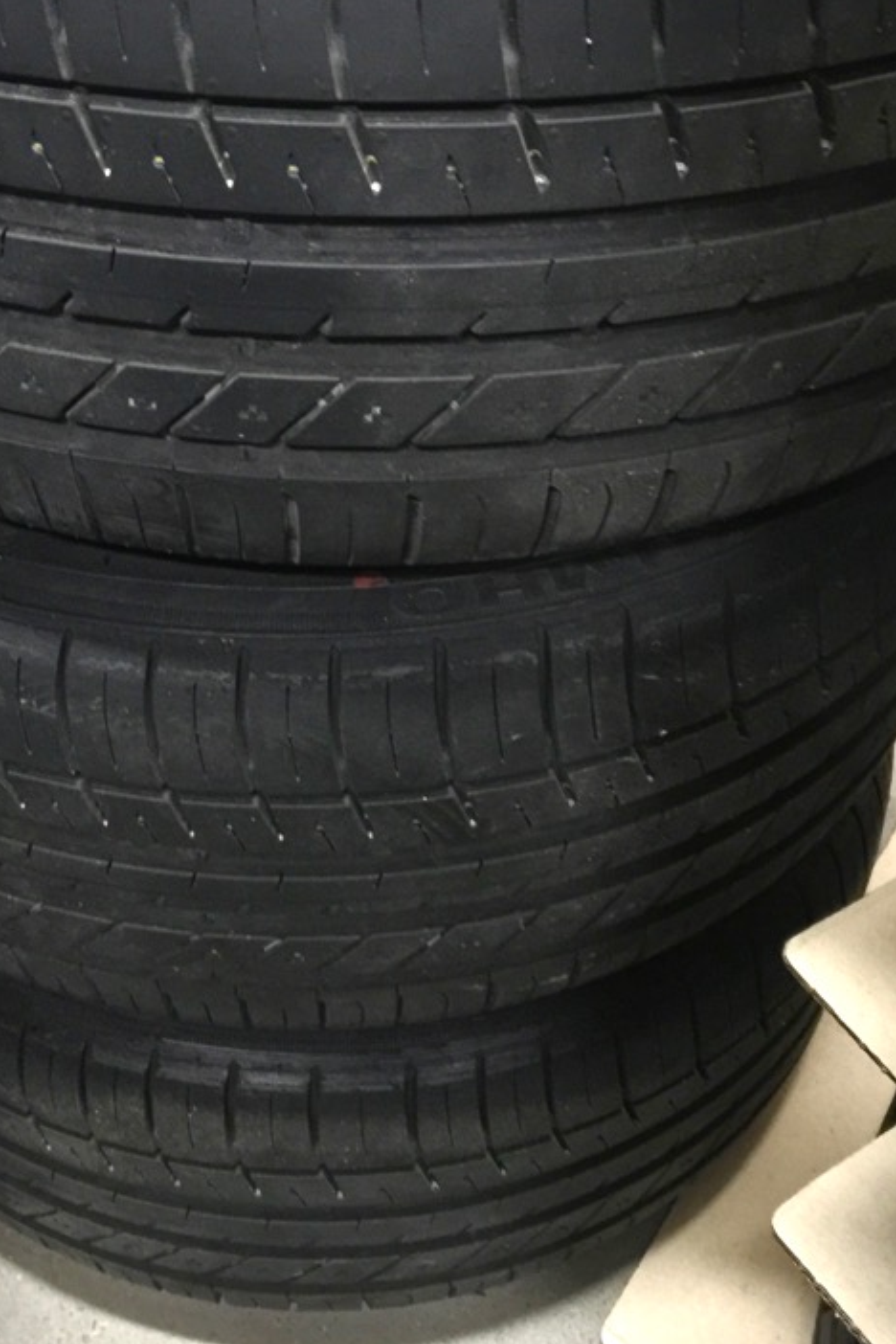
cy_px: 655
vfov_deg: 44.5
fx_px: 1643
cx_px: 387
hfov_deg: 30.5
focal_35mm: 44
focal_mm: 4.15
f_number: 2.2
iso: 200
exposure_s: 1/8
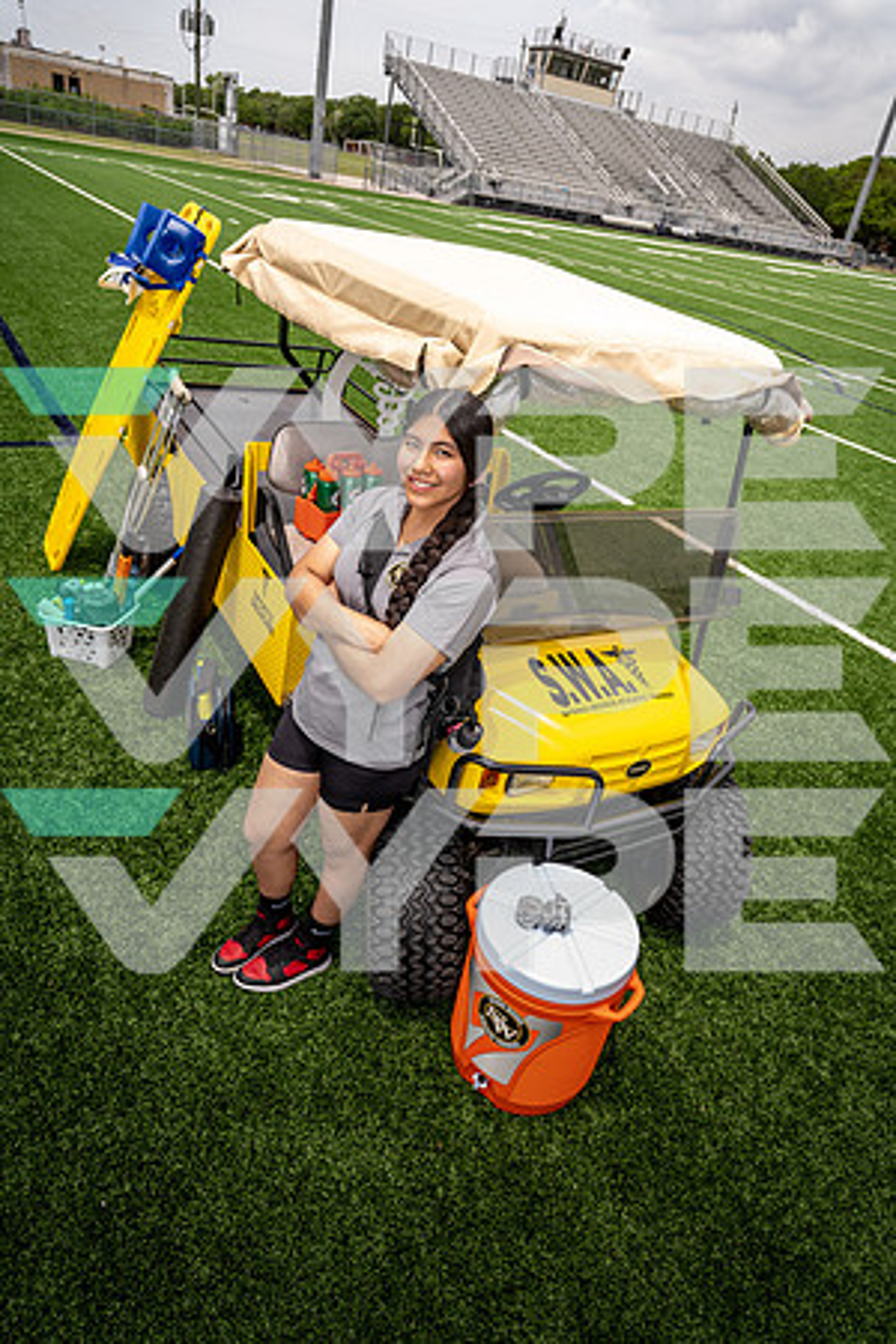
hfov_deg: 53.1
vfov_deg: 73.7
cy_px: 672
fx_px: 896
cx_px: 448
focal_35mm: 24
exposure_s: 1/250
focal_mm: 24
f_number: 5.6
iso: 100
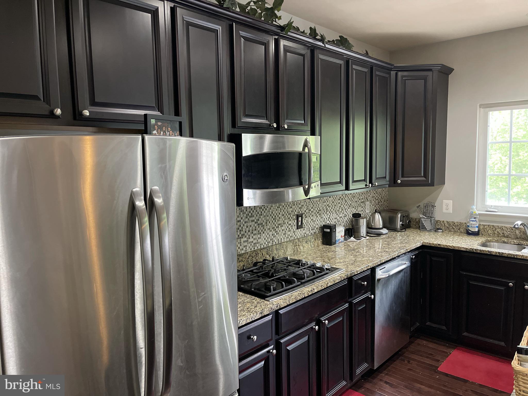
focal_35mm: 26
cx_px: 264
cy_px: 198
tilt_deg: -7.3
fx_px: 397
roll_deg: +0.6
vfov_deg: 53.1
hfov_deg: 67.3
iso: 500
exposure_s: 1/60
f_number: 1.6
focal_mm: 5.1
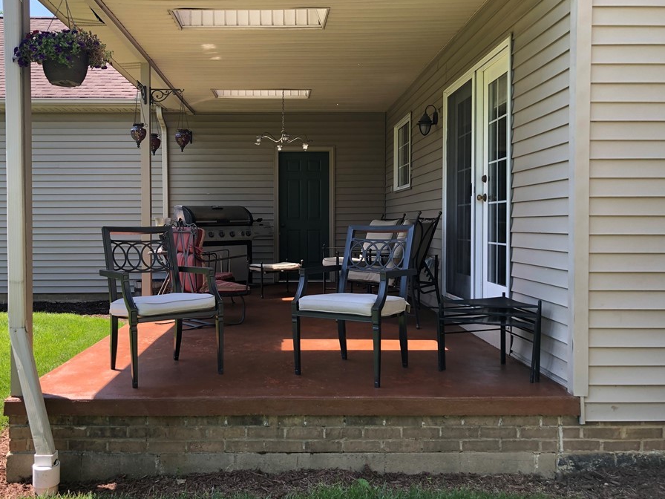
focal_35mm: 32
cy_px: 235
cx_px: 292
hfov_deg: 56.7
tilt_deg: +1.1
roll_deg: +0.9
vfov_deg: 44.1
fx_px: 615
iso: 20
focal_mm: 3.99
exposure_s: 1/211
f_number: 1.8
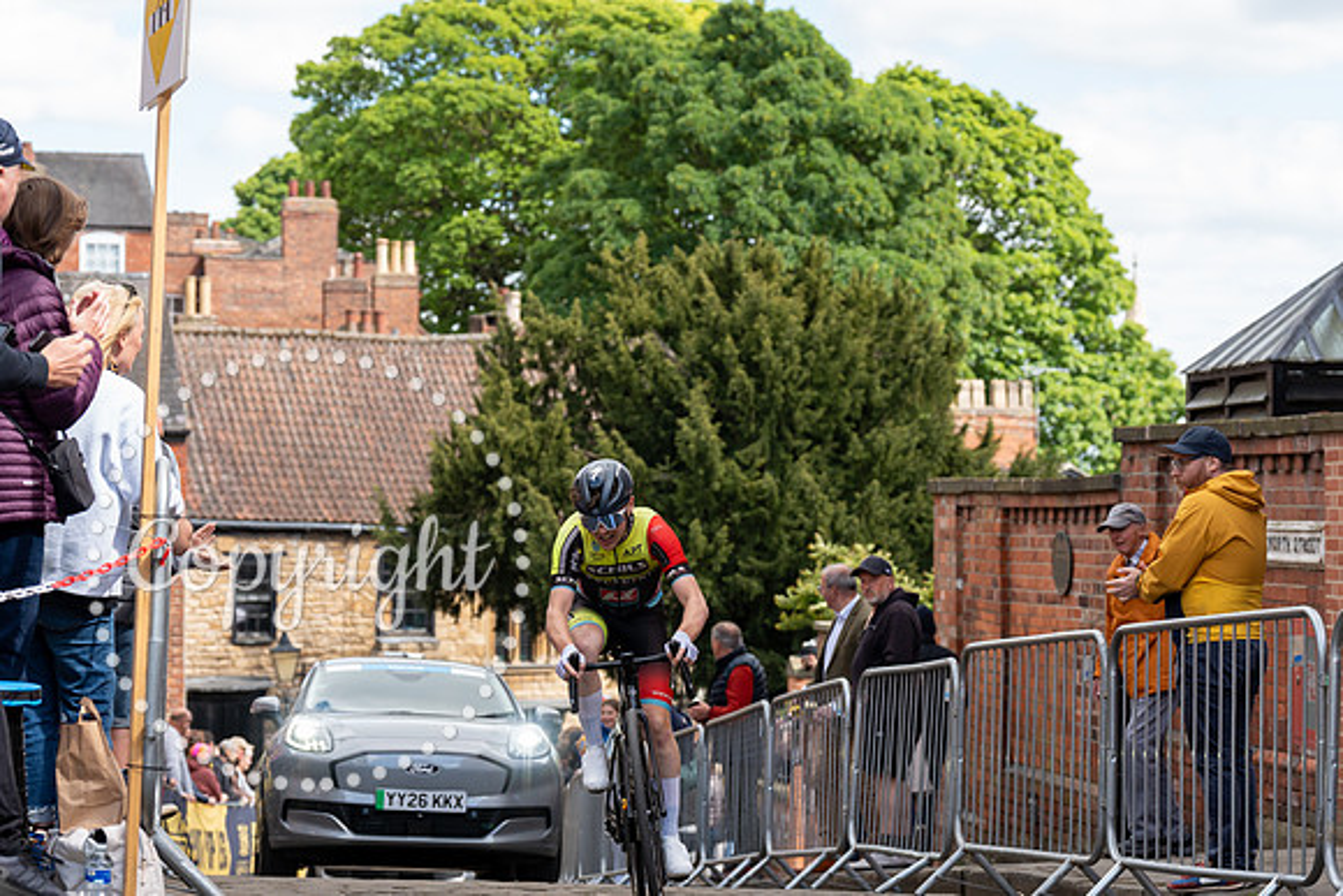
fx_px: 3395
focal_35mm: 91
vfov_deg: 15.0
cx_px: 672
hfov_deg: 22.4
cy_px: 448
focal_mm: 91
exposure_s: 1/1000
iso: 800
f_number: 5
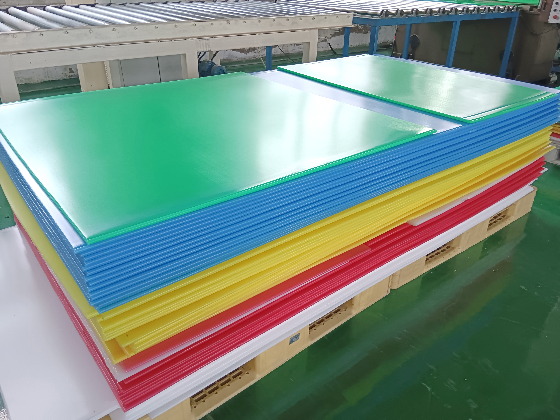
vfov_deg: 53.1
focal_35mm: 26
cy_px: 210
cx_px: 280
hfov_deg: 67.3
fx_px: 421
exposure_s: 1/50
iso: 453
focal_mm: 3.96
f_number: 1.8
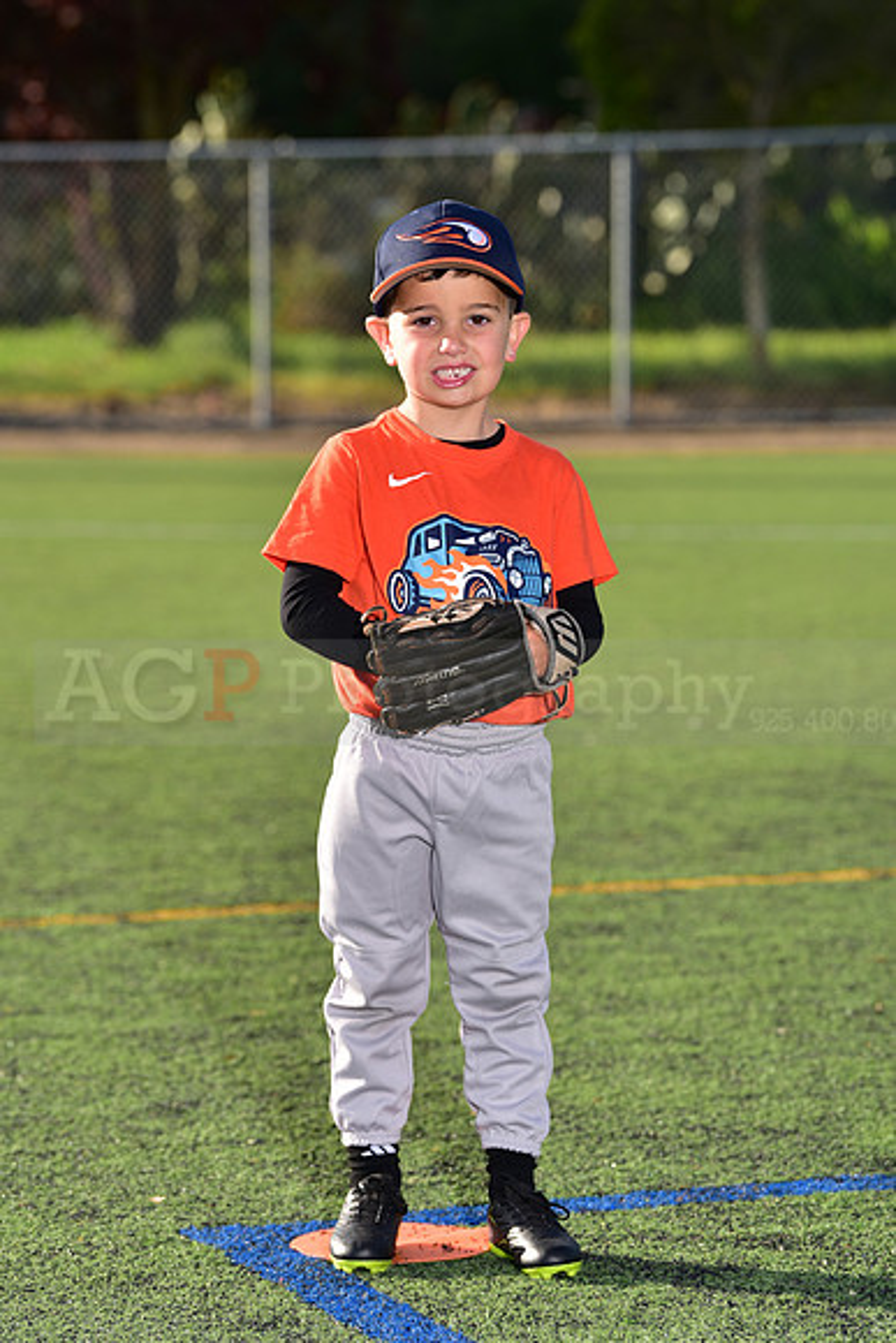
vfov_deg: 15.8
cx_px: 448
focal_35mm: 130
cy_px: 672
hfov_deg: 10.6
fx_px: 4850
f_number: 5
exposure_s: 1/250
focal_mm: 130
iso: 64
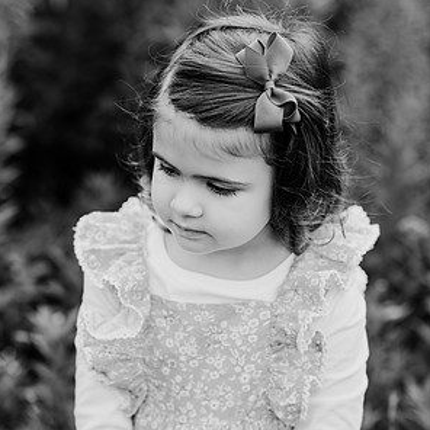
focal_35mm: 110
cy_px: 189
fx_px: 1546
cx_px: 215
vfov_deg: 15.8
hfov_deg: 15.8
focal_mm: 85
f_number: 2.5
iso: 160
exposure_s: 1/1000
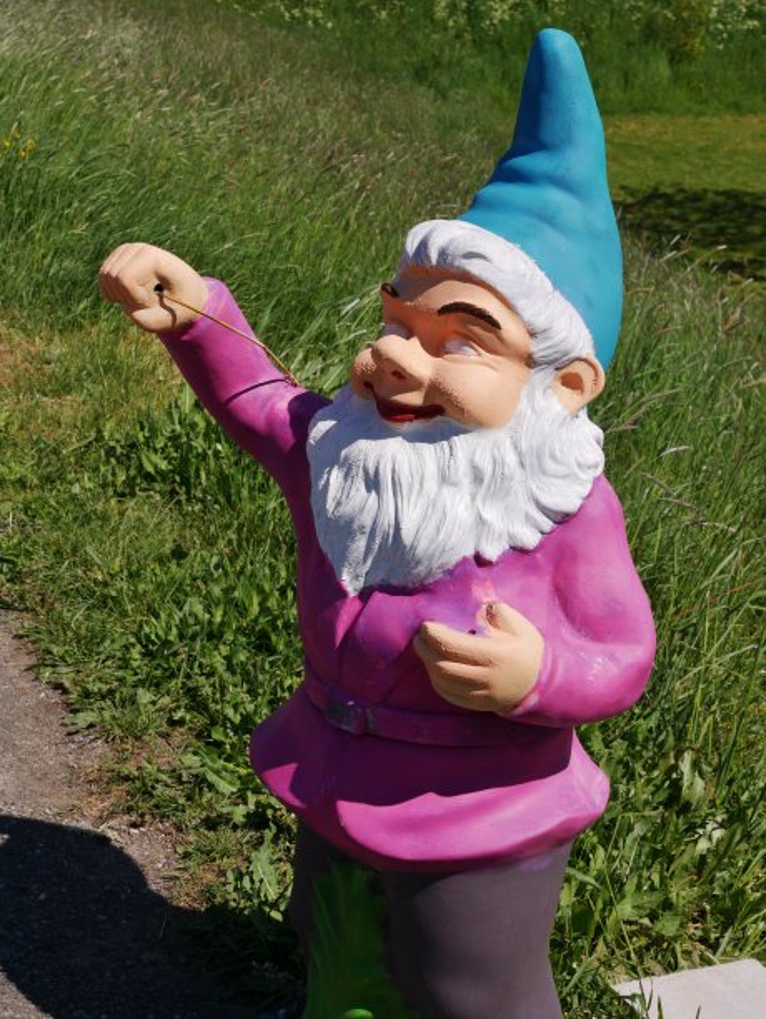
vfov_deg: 32.2
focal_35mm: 60
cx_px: 383
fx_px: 1768
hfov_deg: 24.4
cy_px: 510
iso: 200
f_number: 10
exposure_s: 1/500
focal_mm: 30
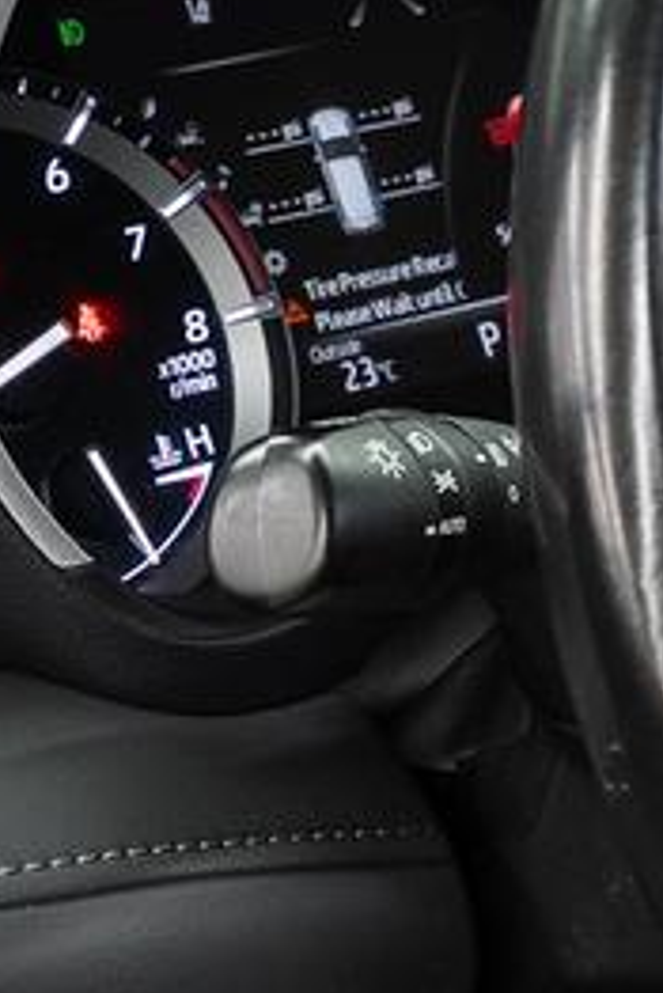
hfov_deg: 6.5
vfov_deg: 10.1
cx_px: 1481
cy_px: 629
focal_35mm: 203
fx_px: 5600
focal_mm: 36
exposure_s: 1/2
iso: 100
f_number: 5.6
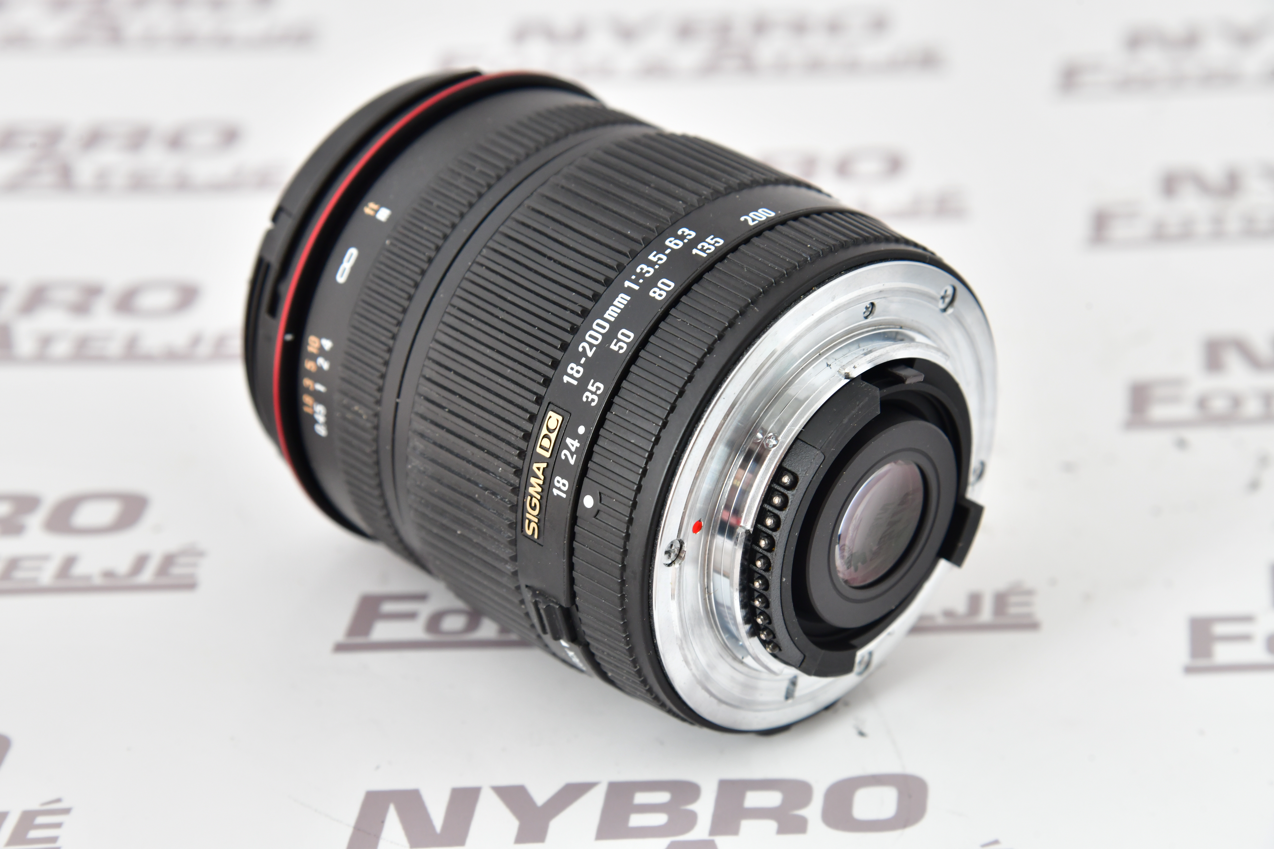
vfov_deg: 11.4
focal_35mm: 120
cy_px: 424
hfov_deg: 17.1
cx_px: 637
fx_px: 4246
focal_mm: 120
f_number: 10
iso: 800
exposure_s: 1/60
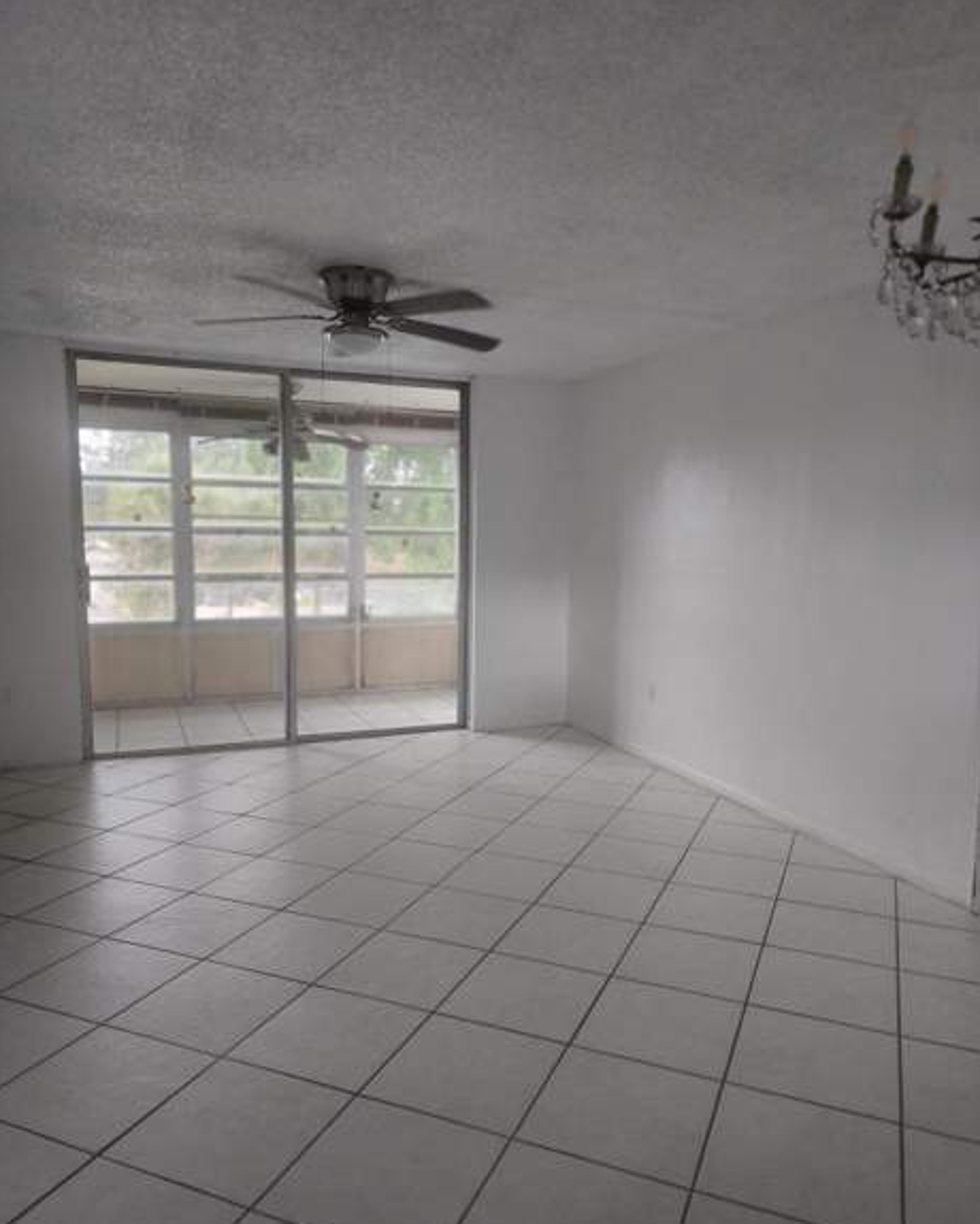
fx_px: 906
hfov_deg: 56.8
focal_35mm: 25
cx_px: 505
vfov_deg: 68.1
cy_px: 641
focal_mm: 6.4
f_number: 1.8
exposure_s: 1/120
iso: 200
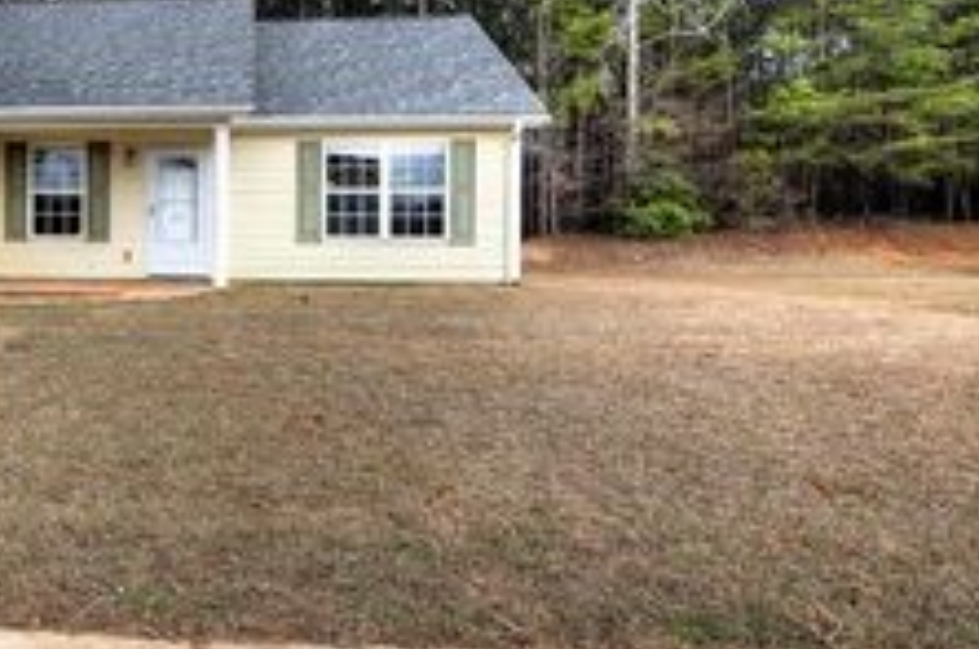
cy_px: 223
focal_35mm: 36
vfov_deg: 36.4
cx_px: 79
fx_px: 977
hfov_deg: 47.3
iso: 400
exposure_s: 1/320
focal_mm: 16
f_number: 11
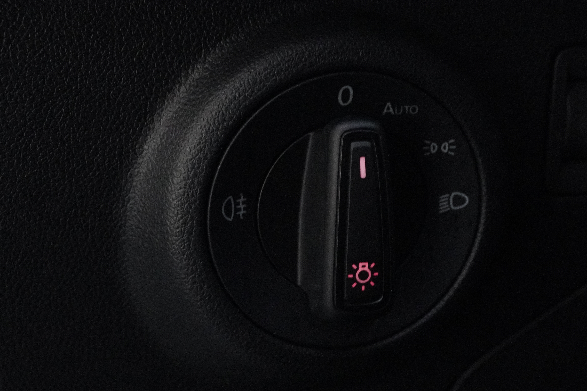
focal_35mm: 74
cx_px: 314
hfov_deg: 27.3
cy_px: 224
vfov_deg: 18.4
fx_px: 1206
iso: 6400
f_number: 6.3
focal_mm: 38
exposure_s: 1/80
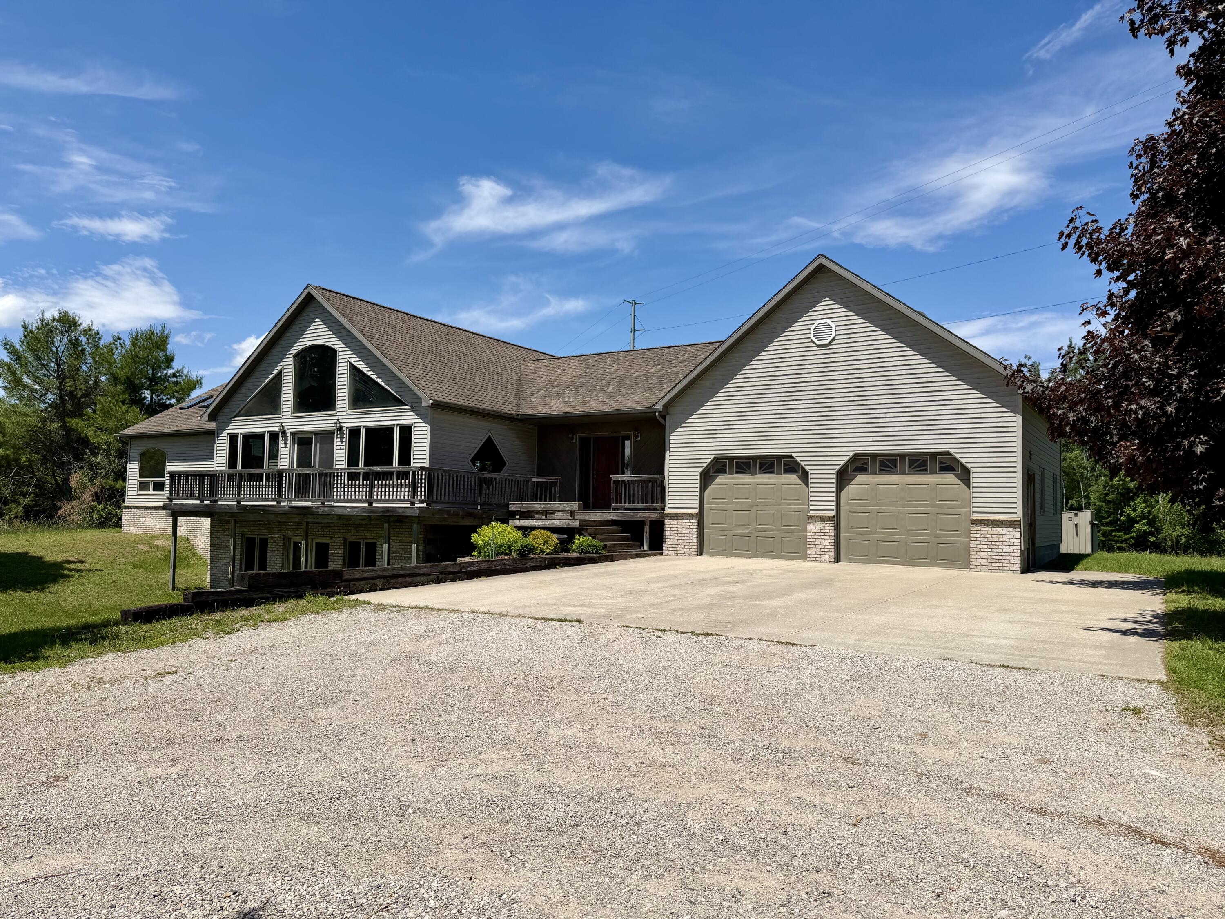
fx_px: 849
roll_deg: -0.8
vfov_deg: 56.8
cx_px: 612
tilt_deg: +3.7
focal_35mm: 24
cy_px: 460
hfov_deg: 71.6
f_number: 1.78
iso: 80
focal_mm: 6.76
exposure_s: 1/8130
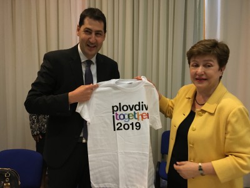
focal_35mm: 29
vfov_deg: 48.2
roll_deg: -0.8
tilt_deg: -2.5
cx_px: 125
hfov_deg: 61.7
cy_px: 94
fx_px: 209
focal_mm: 4.15
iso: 200
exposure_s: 1/25
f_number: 2.2
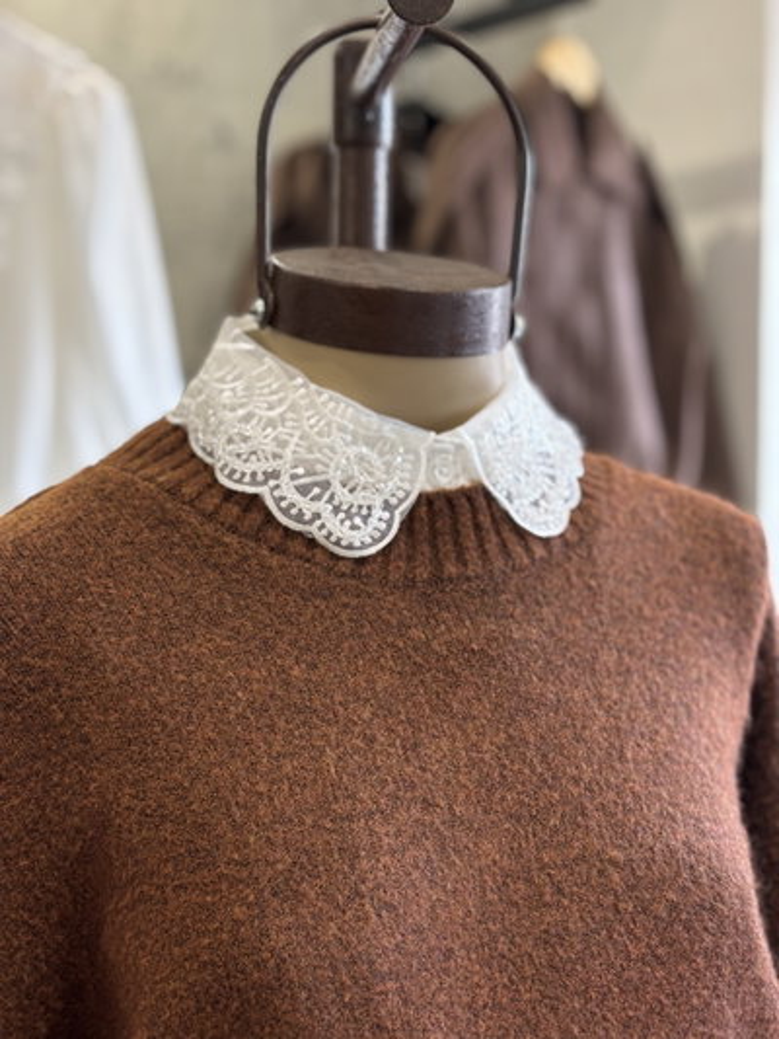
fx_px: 1560
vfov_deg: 36.8
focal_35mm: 52
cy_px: 520
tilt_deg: -3.2
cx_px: 390
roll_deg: +0.3
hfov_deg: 28.0
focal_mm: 5.96
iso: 80
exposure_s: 1/50
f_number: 1.6
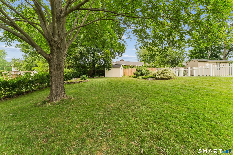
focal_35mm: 14
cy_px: 78
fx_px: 91
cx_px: 116
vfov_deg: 81.2
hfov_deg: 104.3
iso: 100
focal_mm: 14
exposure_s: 1/2.5
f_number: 22
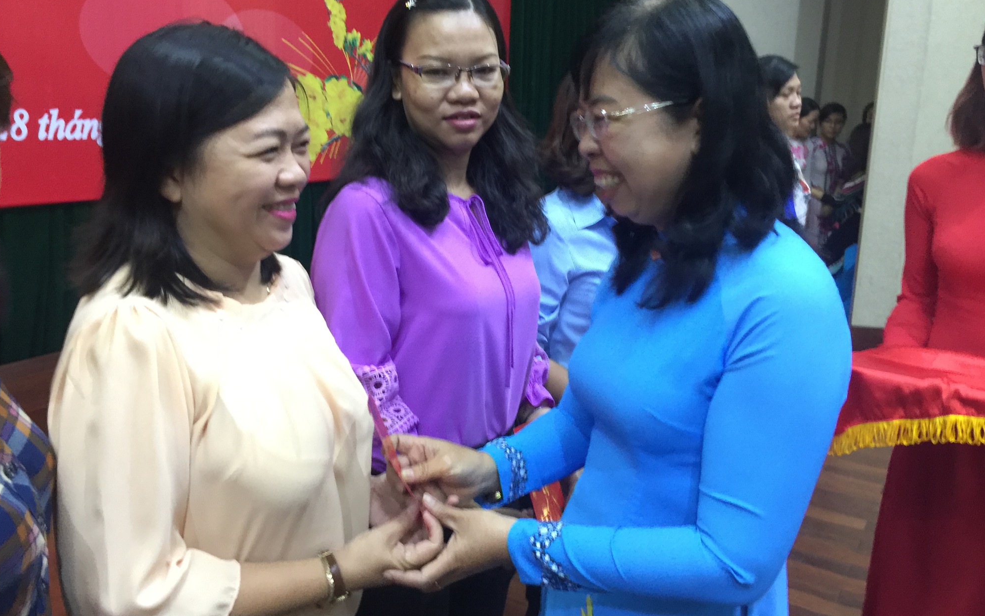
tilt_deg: -8.7
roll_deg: -4.2
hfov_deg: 61.2
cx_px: 492
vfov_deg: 40.6
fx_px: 832
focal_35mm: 31
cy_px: 274
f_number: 2.2
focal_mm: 4.15
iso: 100
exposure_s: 1/10
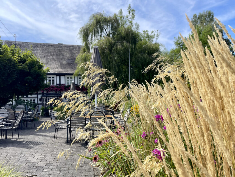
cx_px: 118
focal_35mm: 26
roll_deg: -3.1
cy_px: 88
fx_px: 177
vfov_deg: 53.1
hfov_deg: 67.3
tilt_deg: +0.2
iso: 50
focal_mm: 5.1
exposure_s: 1/2857
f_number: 1.6
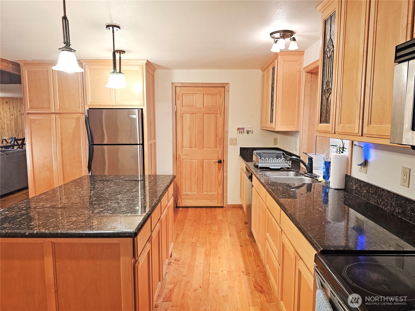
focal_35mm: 23
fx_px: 276
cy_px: 156
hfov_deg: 73.9
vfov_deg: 58.9
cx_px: 208
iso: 250
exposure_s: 1/66
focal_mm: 6.3
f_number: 1.7
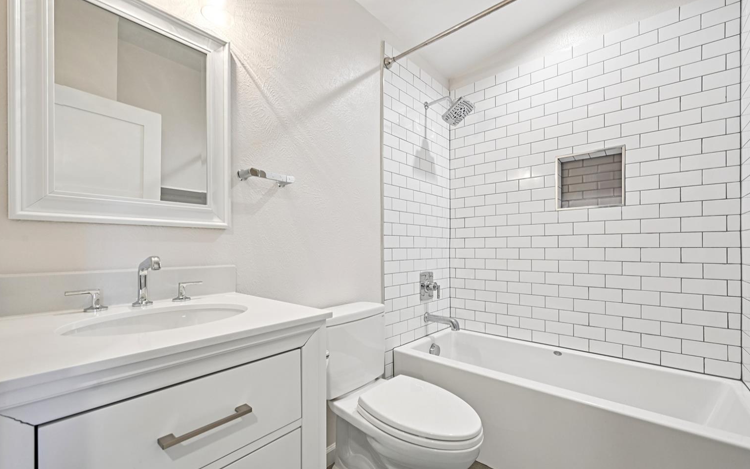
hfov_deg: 101.4
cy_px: 245
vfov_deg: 74.7
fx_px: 307
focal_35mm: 15
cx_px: 364
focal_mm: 14
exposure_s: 1/15
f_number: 8
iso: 360
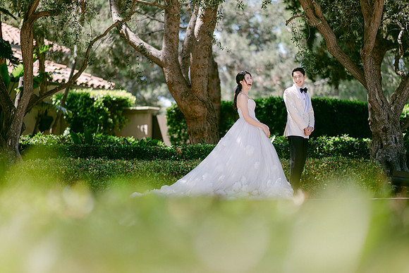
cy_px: 136
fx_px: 1193
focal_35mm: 105
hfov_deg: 19.5
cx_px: 204
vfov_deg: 13.0
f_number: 1.4
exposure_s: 1/1250
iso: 64
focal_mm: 105
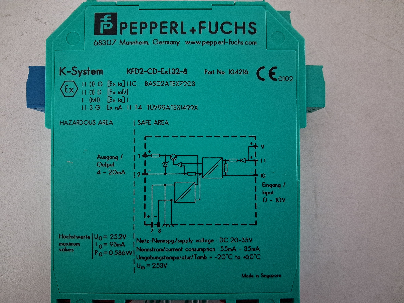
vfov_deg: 51.4
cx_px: 202
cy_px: 152
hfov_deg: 65.3
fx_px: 315
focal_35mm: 27
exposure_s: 1/24
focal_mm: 4
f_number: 1.8
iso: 800
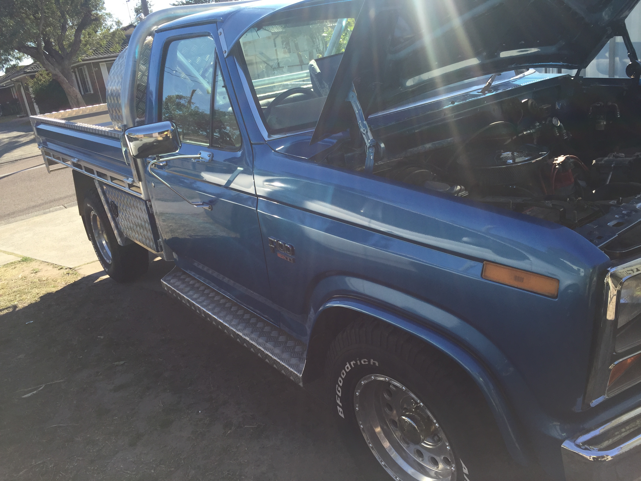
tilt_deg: -18.2
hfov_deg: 61.7
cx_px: 320
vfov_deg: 48.2
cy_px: 240
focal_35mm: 29
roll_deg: +9.4
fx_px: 537
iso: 32
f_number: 2.2
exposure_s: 1/719
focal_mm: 4.15
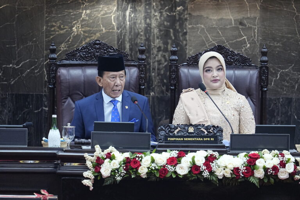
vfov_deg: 2.3
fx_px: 5000
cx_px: 150
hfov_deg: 3.4
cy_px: 100
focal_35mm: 600
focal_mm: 600
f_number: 6.3
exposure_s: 1/100
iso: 5000
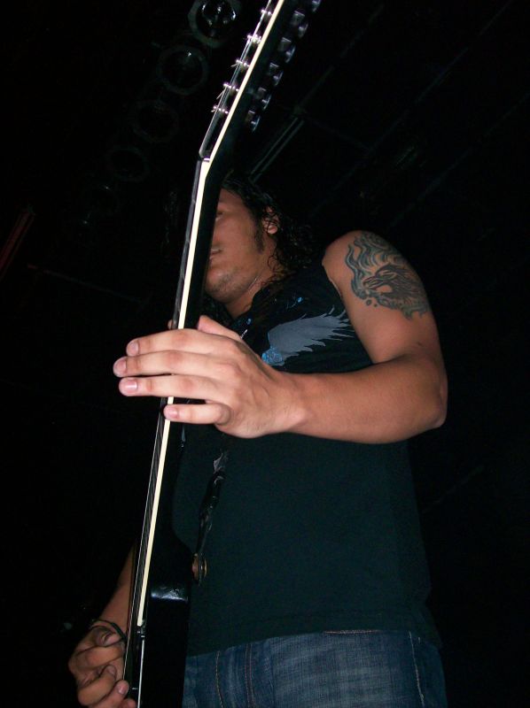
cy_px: 354
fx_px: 736
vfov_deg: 51.4
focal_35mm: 36
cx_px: 265
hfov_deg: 39.6
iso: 140
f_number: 2.7
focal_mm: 6
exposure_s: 1/64
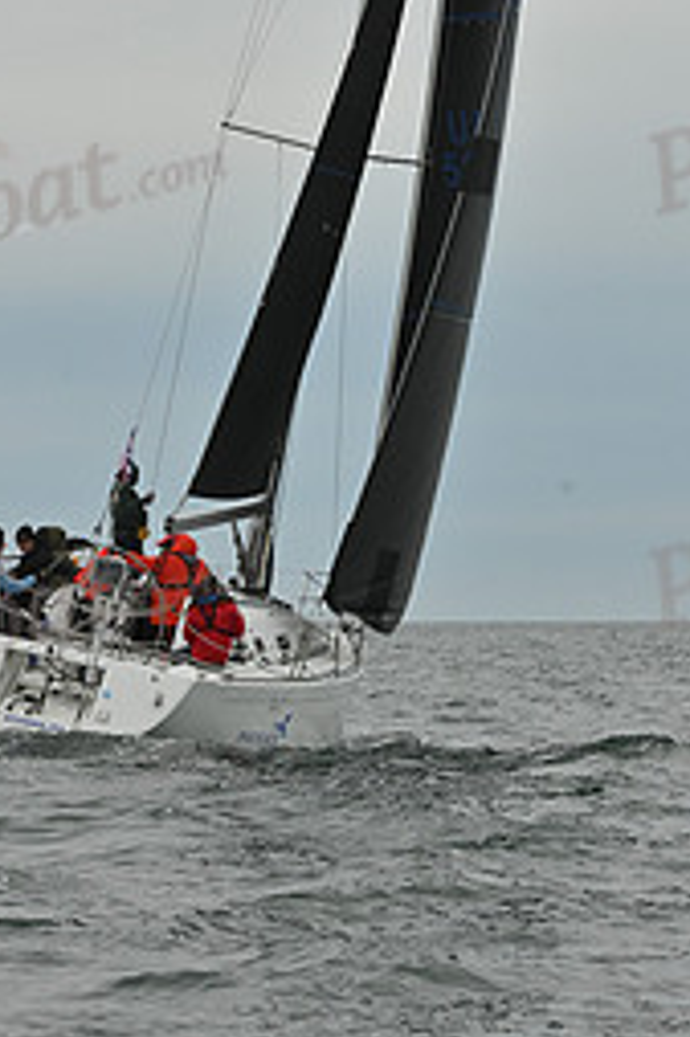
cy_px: -45
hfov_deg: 6.3
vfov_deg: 9.4
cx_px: 439
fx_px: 6247
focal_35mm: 217
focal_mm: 95
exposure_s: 1/1000
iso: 320
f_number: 13
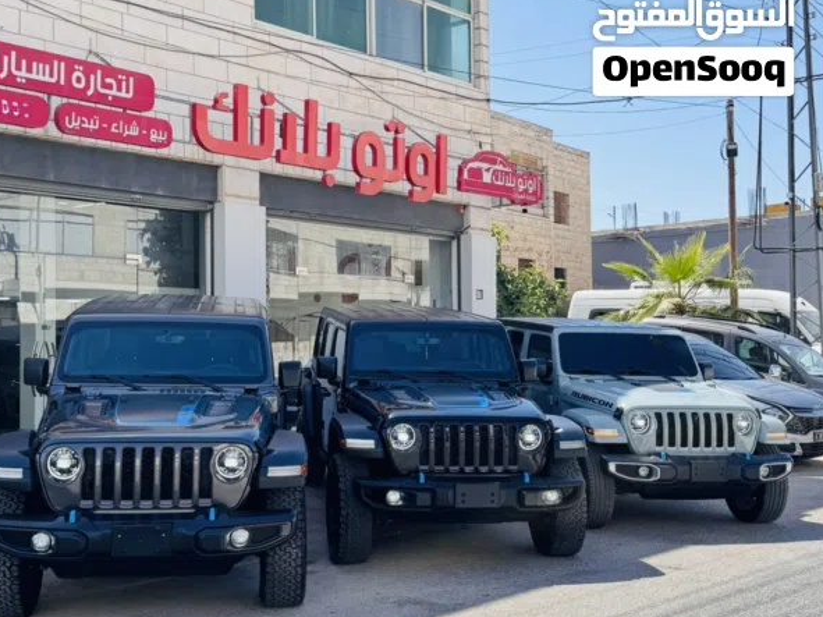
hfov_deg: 67.2
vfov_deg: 53.0
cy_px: 297
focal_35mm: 26
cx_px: 383
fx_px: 618
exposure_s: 1/1042
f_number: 1.78
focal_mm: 6.76
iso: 80
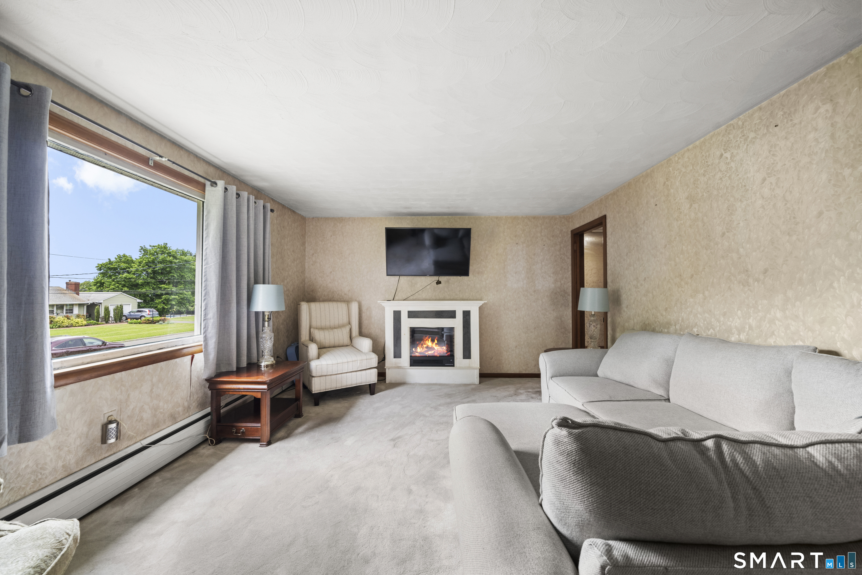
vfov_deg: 85.4
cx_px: 431
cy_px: 288
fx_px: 311
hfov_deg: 108.3
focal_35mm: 13
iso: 500
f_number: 7.1
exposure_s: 1/10
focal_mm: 13
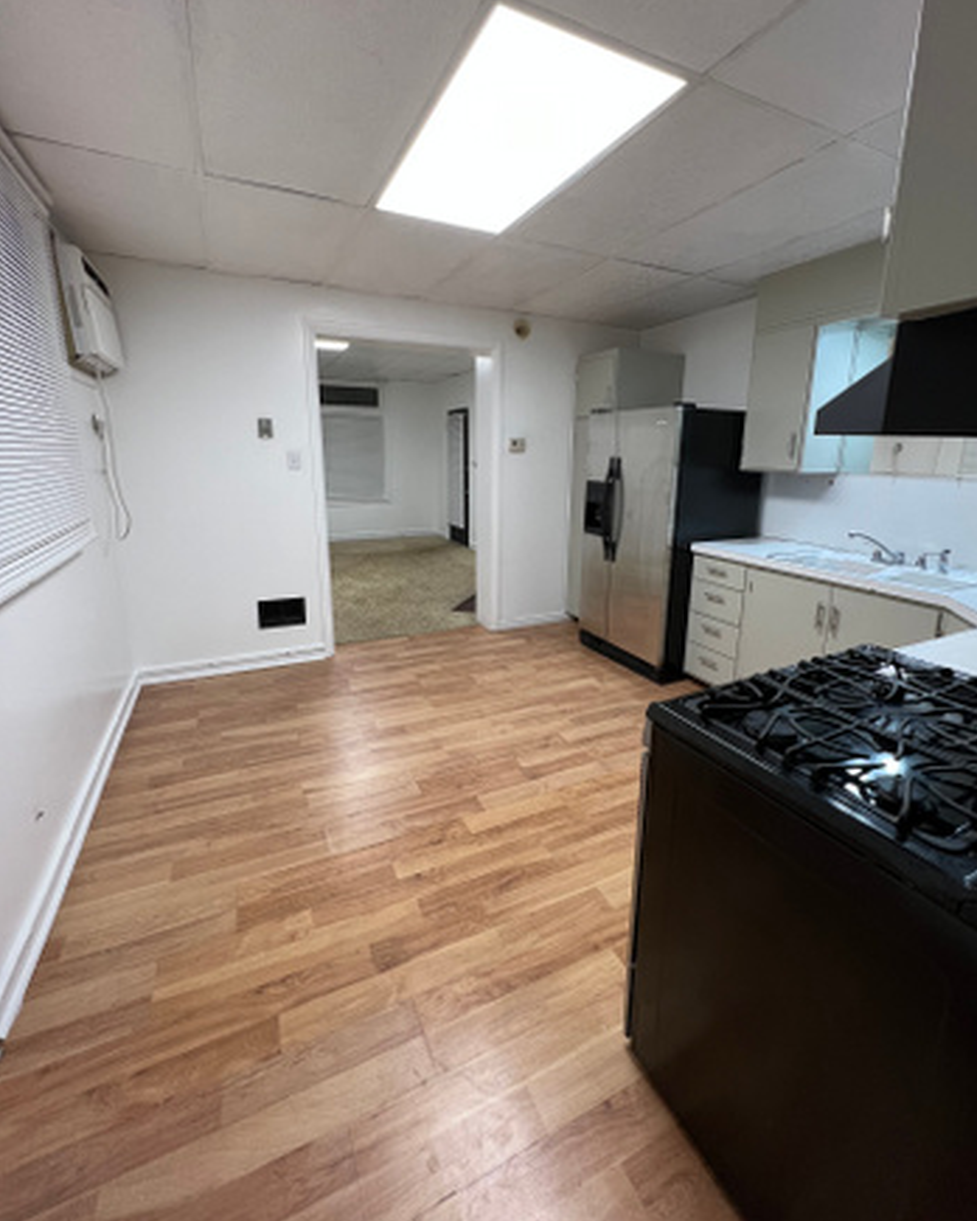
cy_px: 573
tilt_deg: -12.2
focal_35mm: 14
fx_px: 506
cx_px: 503
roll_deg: -0.3
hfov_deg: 88.0
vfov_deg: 100.6
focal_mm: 1.57
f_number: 1.8
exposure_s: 1/60
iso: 125
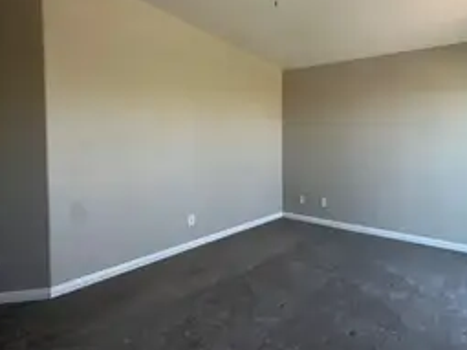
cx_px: 344
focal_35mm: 22
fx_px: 297
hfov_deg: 71.7
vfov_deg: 60.6
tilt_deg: -1.3
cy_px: 143
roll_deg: -2.6
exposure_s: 1/99
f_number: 2.2
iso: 100
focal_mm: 2.22
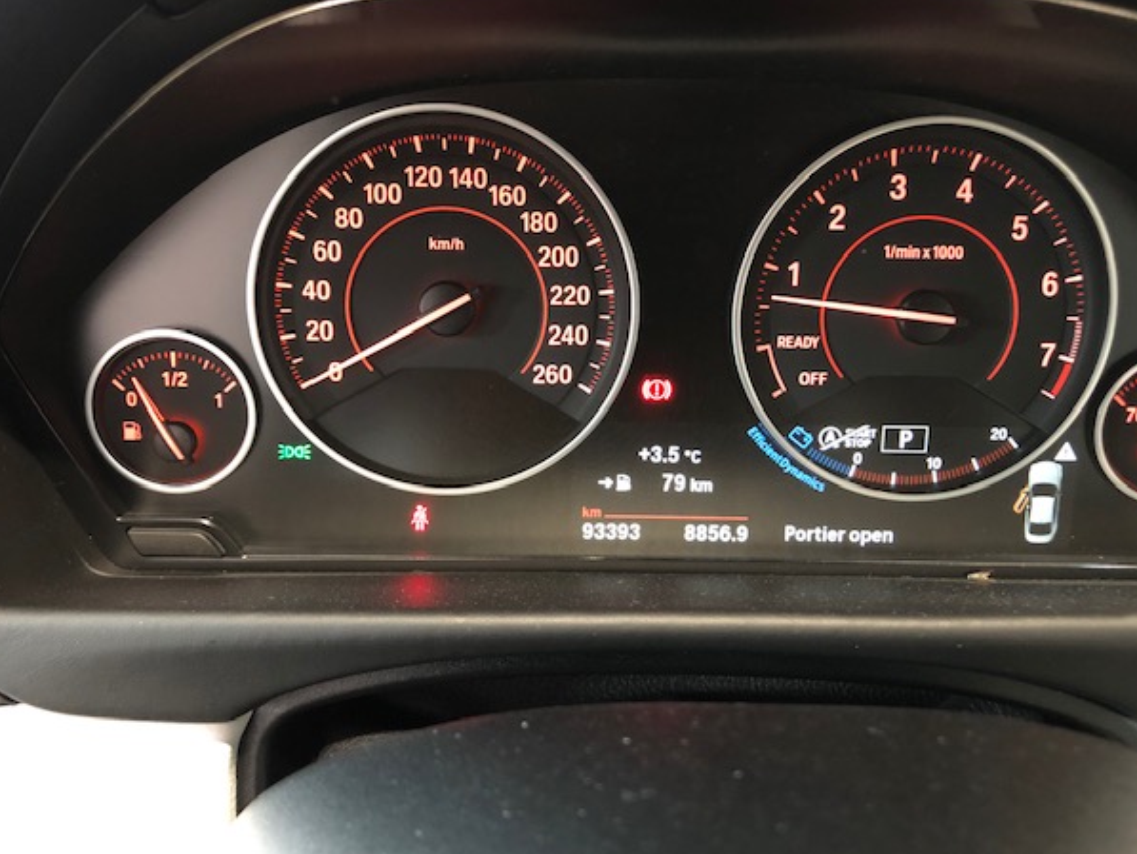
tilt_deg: -25.9
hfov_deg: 59.9
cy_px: 410
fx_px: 986
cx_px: 587
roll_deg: -1.6
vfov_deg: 46.8
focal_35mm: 30
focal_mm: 3.99
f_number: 1.8
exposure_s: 1/4
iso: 100
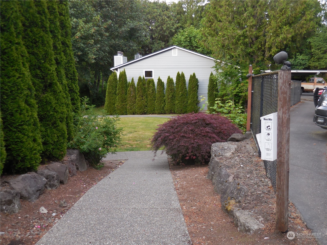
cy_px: 122
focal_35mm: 33
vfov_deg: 42.9
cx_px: 164
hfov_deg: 55.4
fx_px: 312
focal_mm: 5.9
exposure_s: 1/40
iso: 125
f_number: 3.7
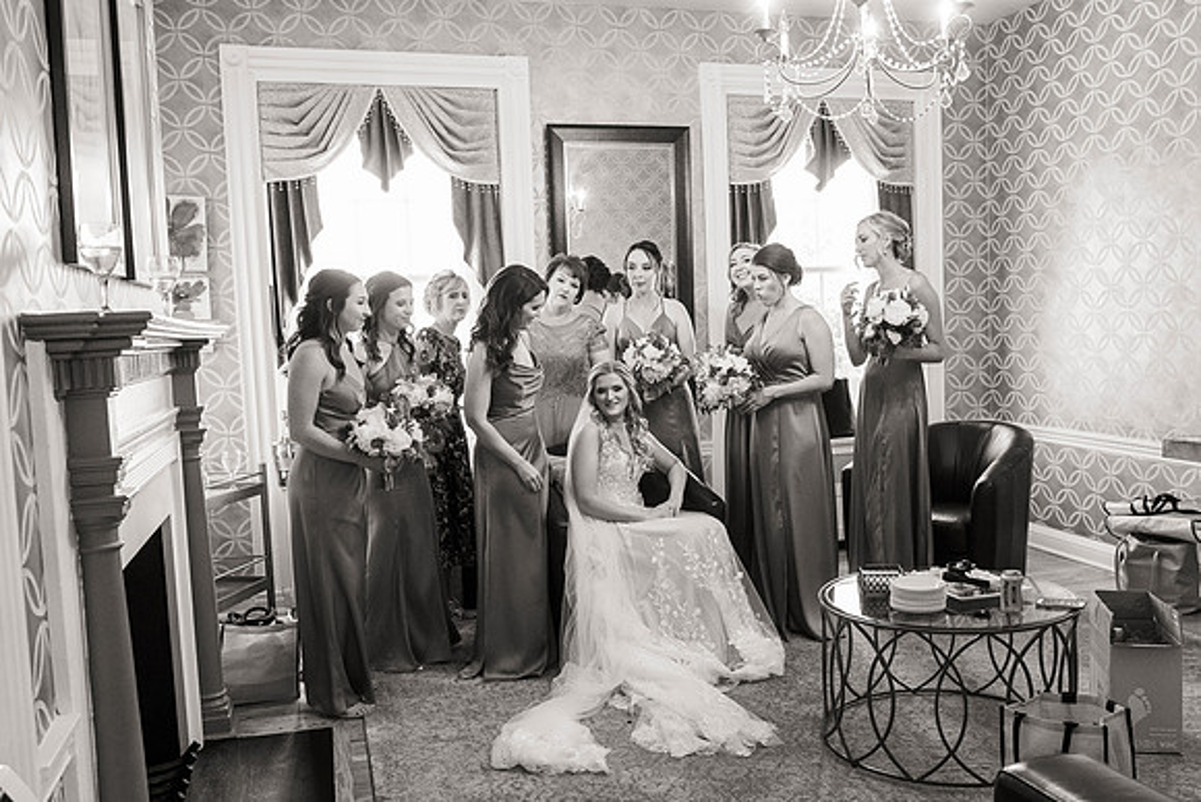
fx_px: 1053
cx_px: 643
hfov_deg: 59.3
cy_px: 409
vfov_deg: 41.6
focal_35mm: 32
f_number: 4.5
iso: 4000
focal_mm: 29
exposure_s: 1/160
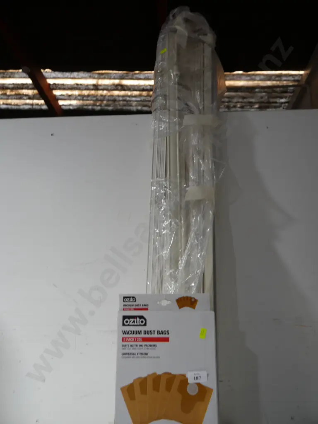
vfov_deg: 56.8
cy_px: 212
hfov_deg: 44.2
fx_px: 392
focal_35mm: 32
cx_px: 159
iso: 250
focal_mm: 16
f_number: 3.6
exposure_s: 1/60
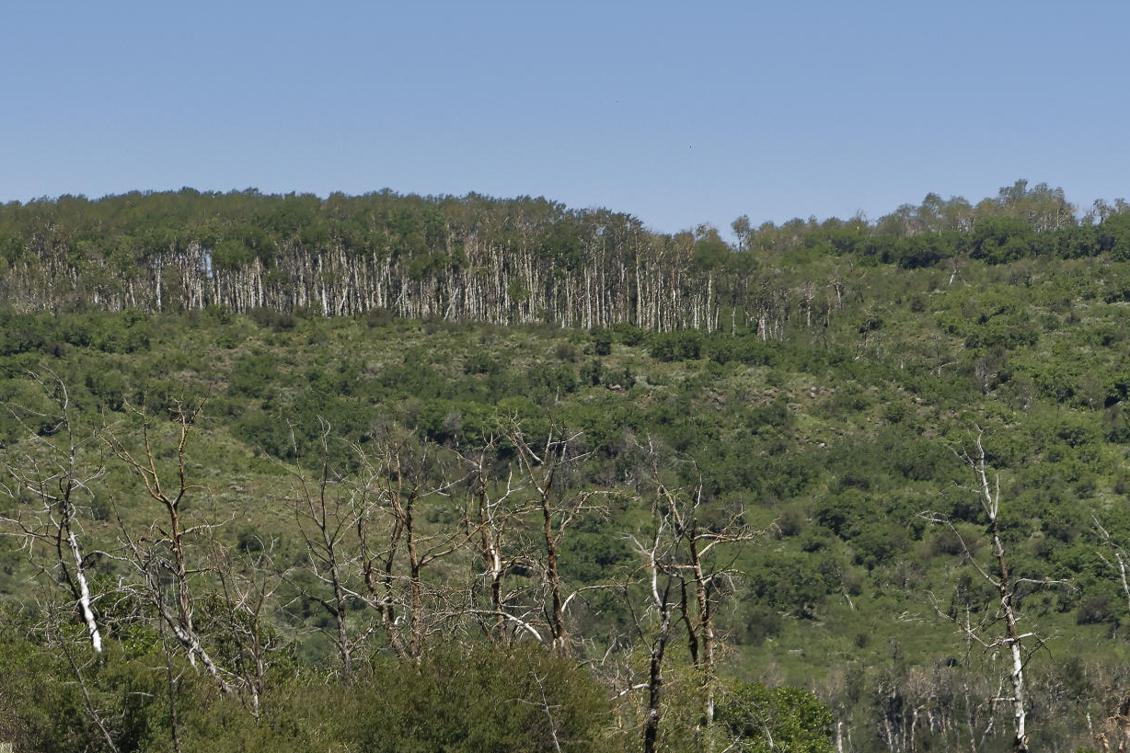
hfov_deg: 2.8
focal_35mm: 733
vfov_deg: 1.9
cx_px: 522
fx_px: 23009
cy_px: 754
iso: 320
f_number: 7.1
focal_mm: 300
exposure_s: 1/2000
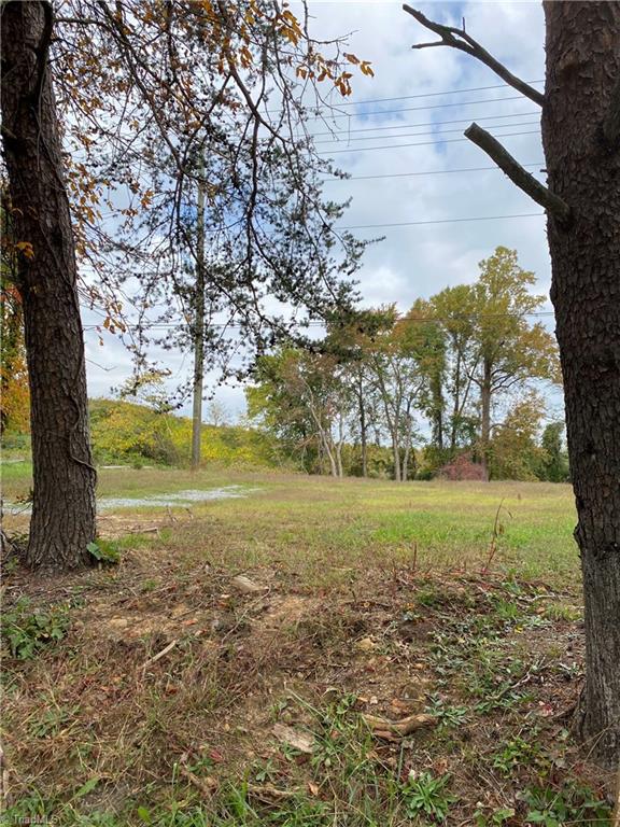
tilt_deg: +7.0
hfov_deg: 53.1
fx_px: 621
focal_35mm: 26
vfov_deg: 67.3
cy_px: 414
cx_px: 310
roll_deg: +0.1
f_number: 1.8
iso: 32
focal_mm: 4.25
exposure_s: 1/822
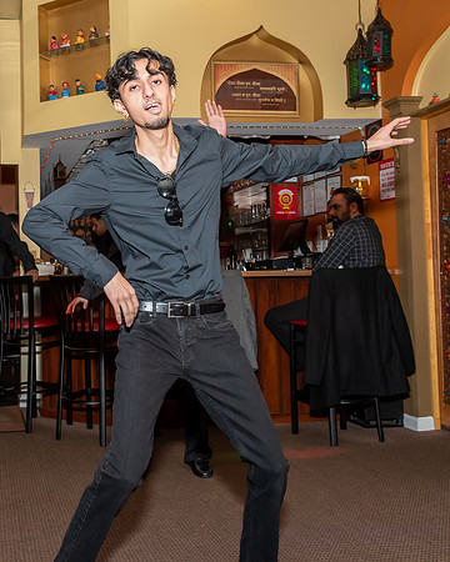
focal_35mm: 41
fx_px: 681
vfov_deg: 44.8
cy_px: 242
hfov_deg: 35.4
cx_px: 93
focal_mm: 17
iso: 800
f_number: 6.3
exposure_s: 1/250
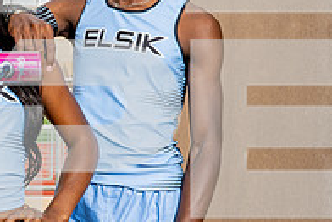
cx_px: -46
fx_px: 766
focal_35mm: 83
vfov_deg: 16.5
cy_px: 130
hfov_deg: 22.8
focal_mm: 28
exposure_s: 1/250
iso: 160
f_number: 6.3
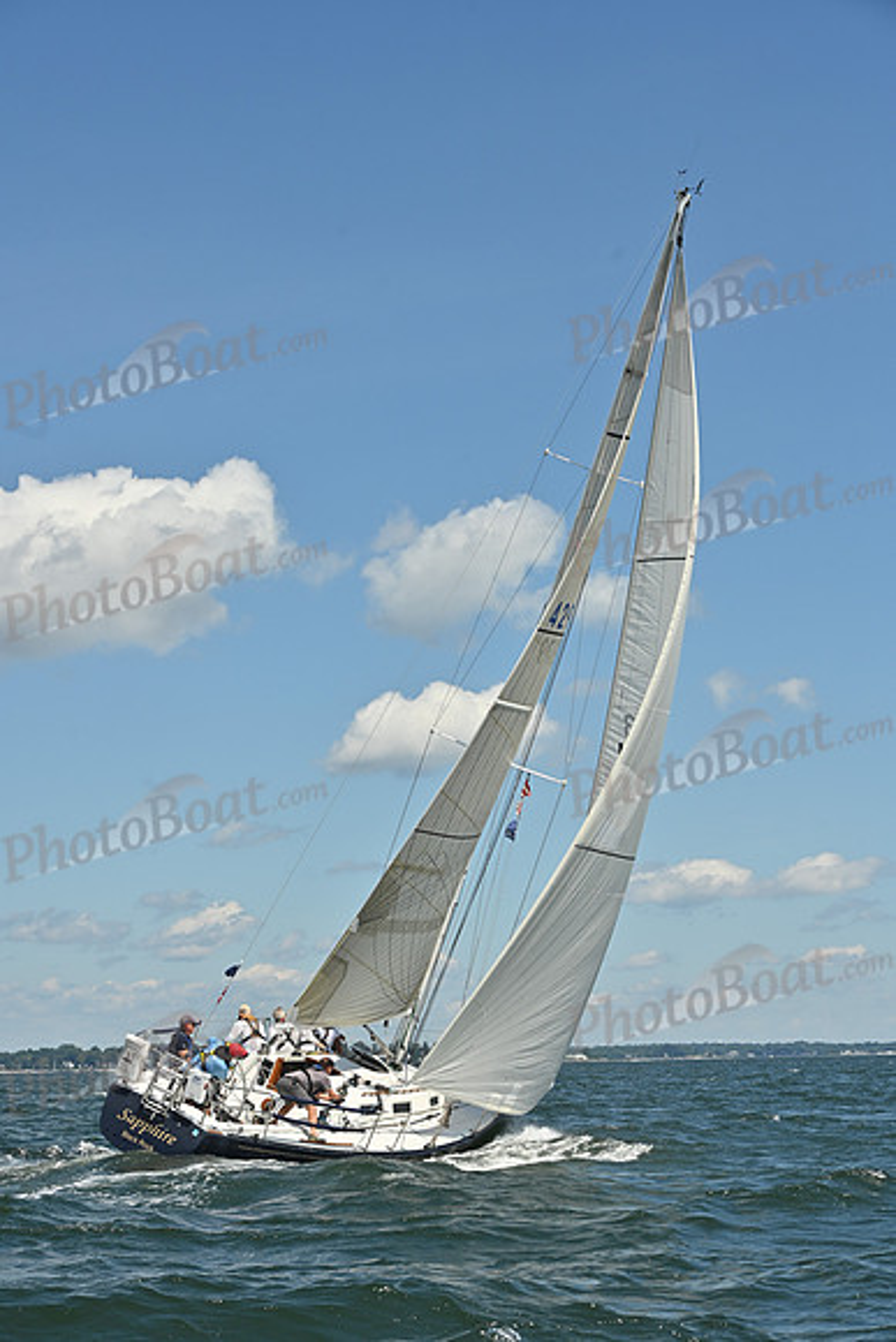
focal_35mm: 70
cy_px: 671
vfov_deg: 28.8
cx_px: 448
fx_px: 2612
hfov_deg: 19.5
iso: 250
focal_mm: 70
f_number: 10
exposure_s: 1/1250
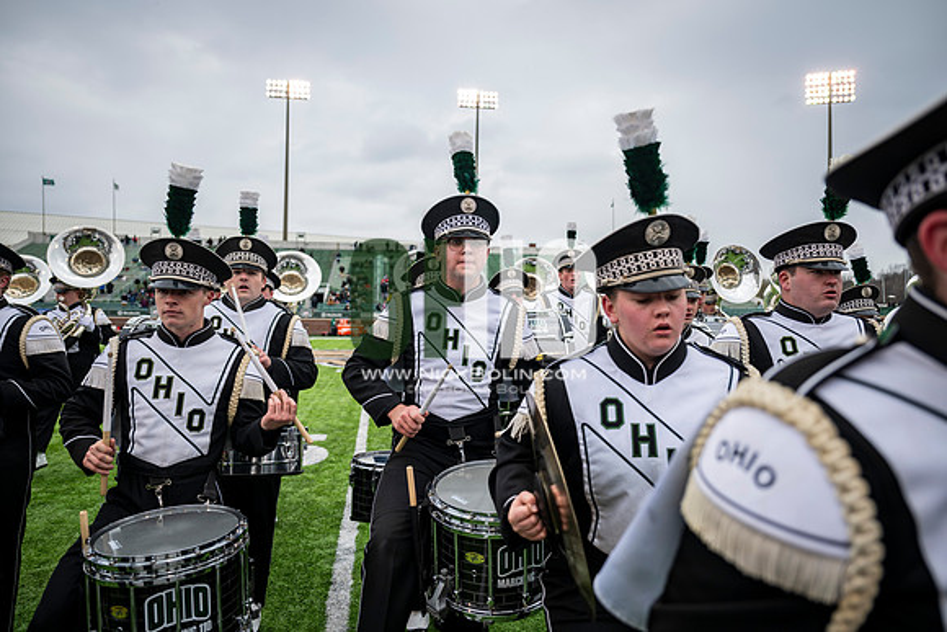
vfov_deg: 53.2
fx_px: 631
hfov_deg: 73.7
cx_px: 474
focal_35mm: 24
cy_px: 316
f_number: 2.8
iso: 100
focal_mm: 24
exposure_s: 1/500
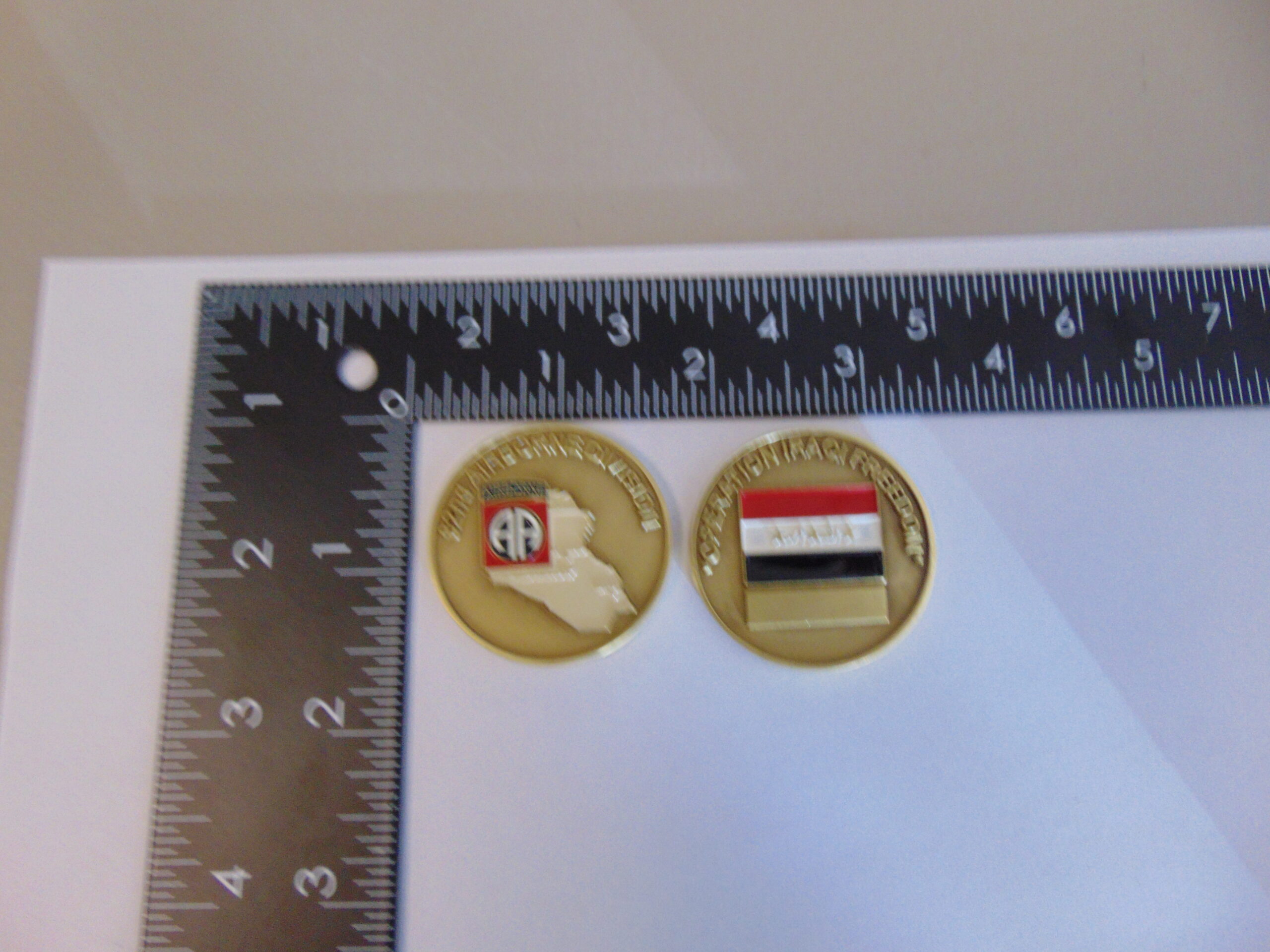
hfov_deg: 69.4
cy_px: 476
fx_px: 917
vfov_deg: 54.9
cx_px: 635
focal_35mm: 25
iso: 200
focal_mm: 4.5
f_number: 3
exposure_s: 1/30
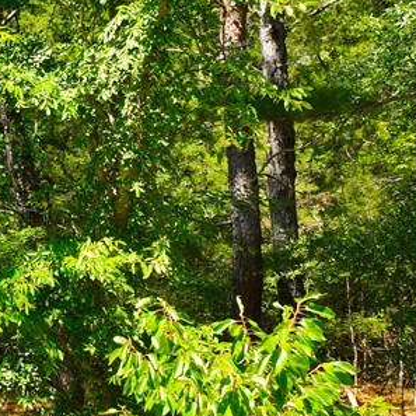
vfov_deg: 23.6
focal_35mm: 73
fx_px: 993
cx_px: -244
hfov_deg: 19.8
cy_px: 167
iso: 100
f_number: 2.8
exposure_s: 1/60
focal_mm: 12.29
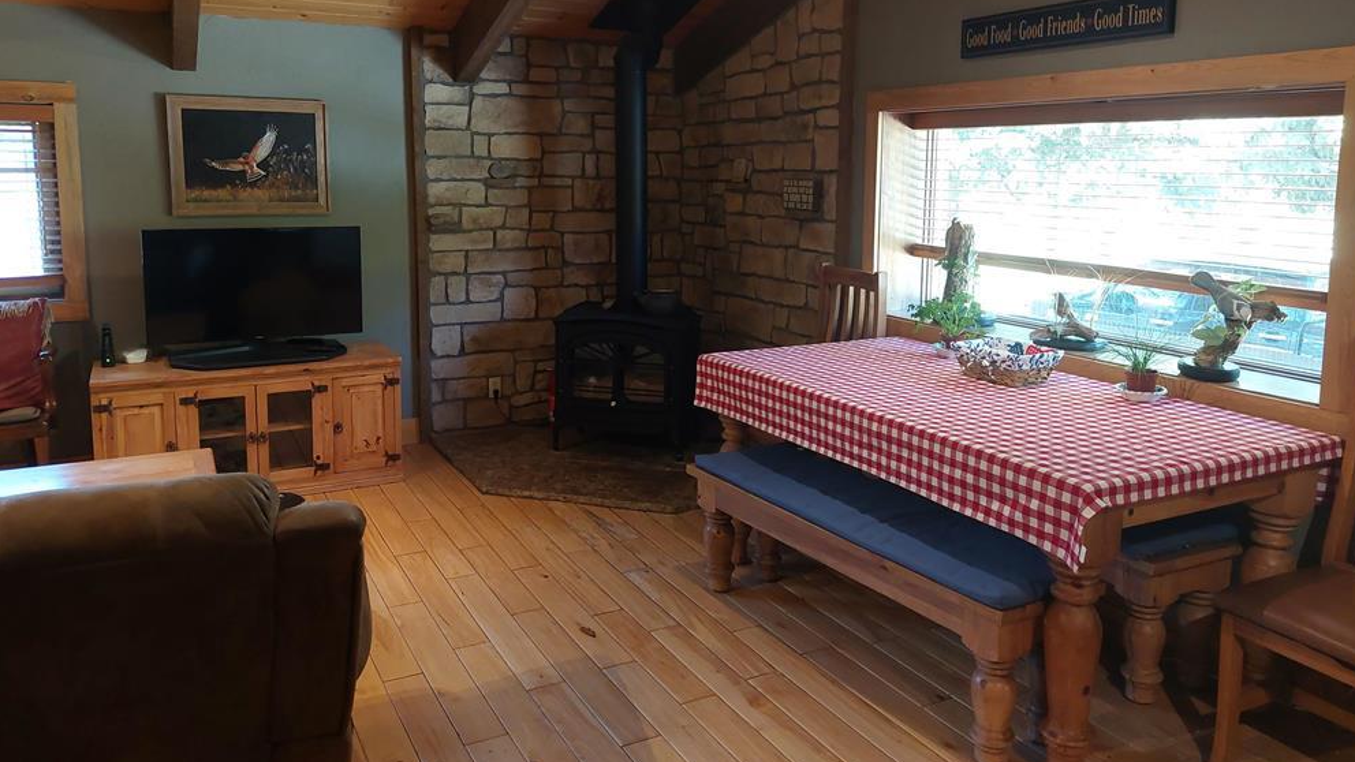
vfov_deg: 42.7
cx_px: 675
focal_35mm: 27
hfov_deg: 69.9
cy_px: 299
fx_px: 970
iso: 320
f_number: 1.8
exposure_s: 1/60
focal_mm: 5.23
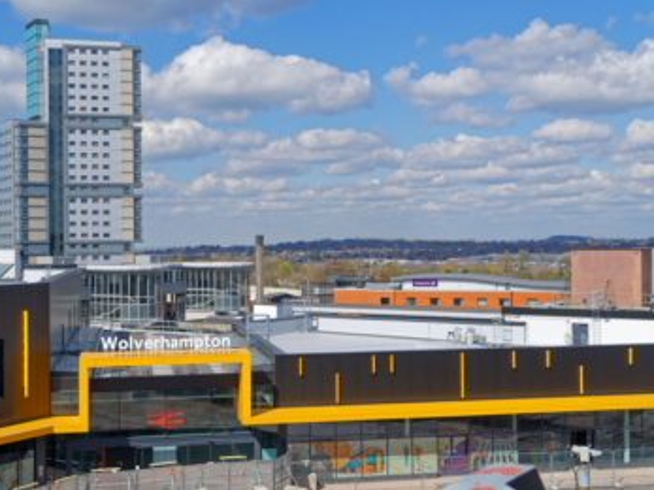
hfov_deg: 43.8
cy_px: 242
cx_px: 290
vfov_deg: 33.6
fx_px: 812
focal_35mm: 43
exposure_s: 1/640
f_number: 5.6
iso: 125
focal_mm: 26
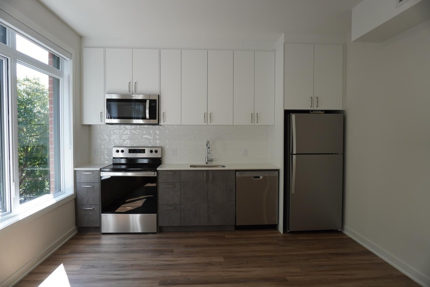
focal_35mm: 24
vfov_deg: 53.2
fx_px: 287
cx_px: 215
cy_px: 144
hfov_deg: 73.7
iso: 200
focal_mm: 16
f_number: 4
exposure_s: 1/160
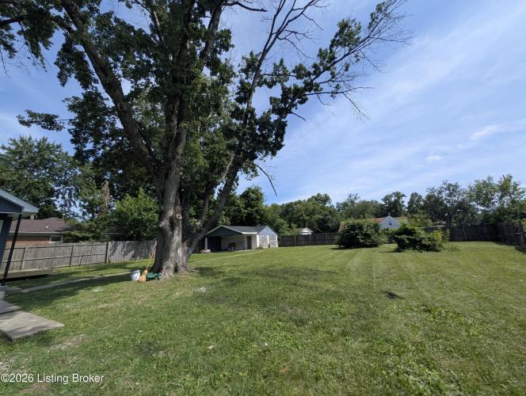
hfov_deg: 110.5
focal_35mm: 12
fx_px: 183
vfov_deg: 94.6
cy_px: 198
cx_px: 263
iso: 41
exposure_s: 1/1495
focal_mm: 2.23
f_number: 1.95
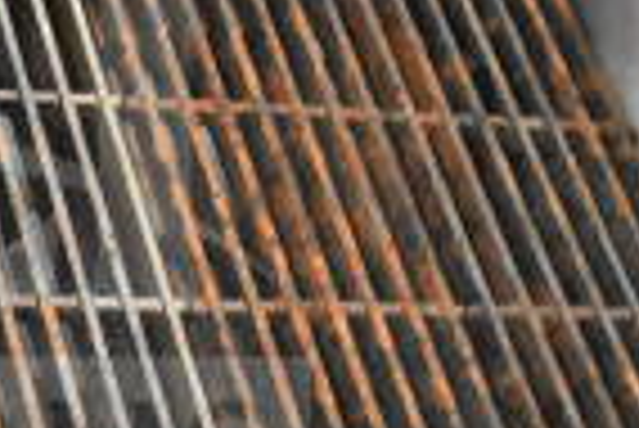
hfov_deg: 12.8
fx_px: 2754
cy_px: 214
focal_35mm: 155
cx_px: -198
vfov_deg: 8.9
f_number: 3.8
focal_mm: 24
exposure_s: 1/40
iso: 2200
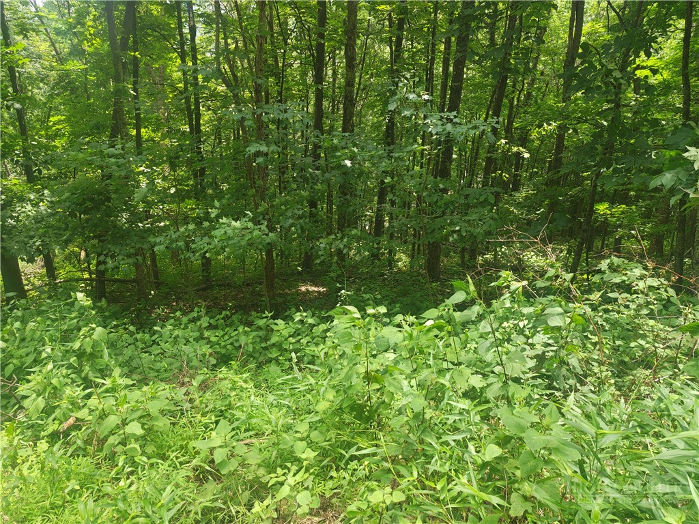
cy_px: 262
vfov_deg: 56.8
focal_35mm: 24
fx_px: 485
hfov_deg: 71.6
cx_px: 350
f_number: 1.8
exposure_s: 1/120
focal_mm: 5.41
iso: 534
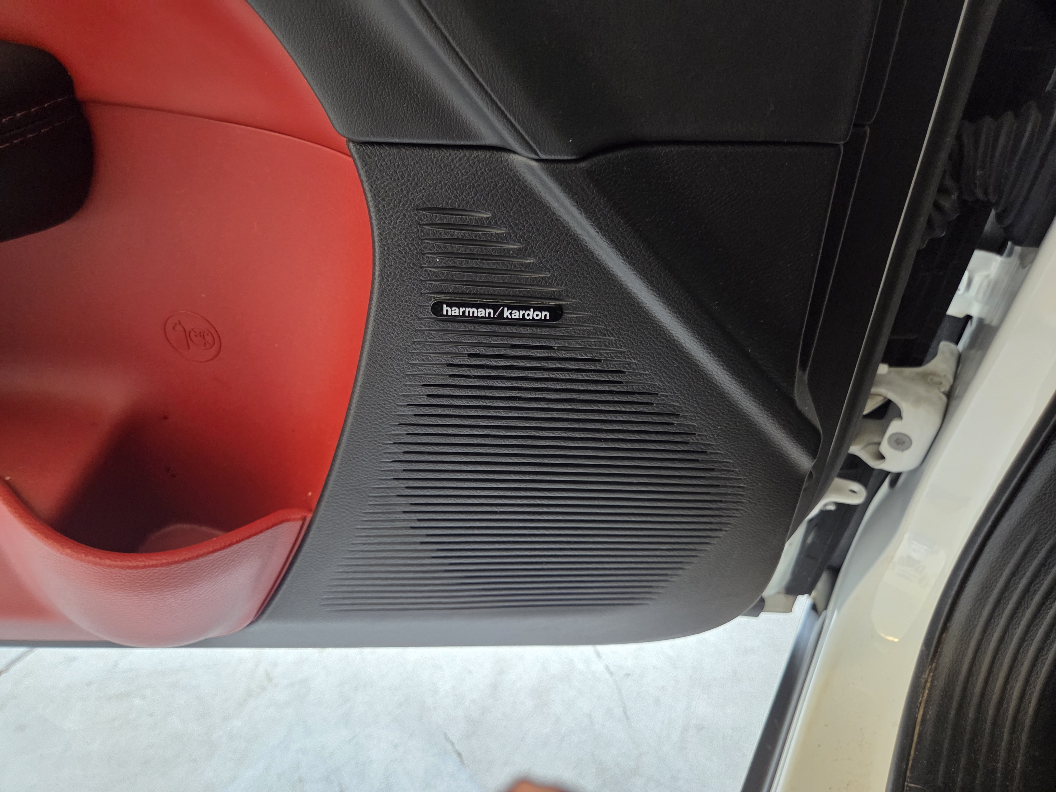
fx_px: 702
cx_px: 528
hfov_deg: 73.9
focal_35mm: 23
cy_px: 396
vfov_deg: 58.9
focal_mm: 5.4
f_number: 1.8
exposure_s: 1/120
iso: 800
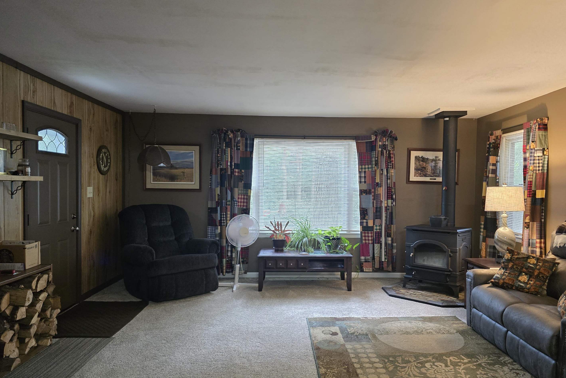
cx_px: 304
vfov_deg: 49.5
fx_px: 409
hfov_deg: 69.3
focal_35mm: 26
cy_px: 202
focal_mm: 6.3
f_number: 1.7
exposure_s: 1/120
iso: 800
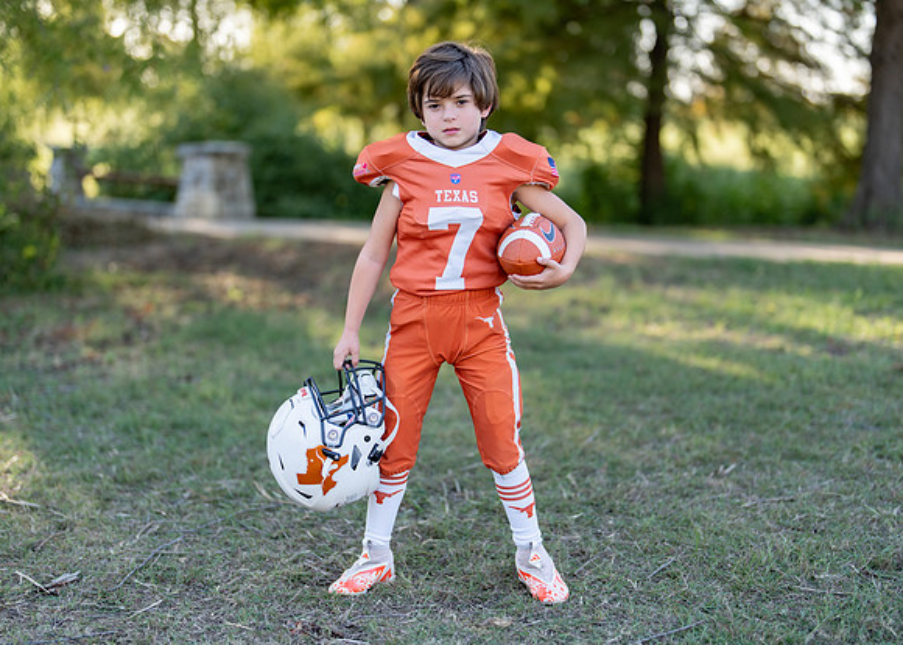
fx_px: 1525
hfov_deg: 33.0
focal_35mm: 59
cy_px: 316
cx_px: 465
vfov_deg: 23.9
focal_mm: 50
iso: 100
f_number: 1.2
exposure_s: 1/1000
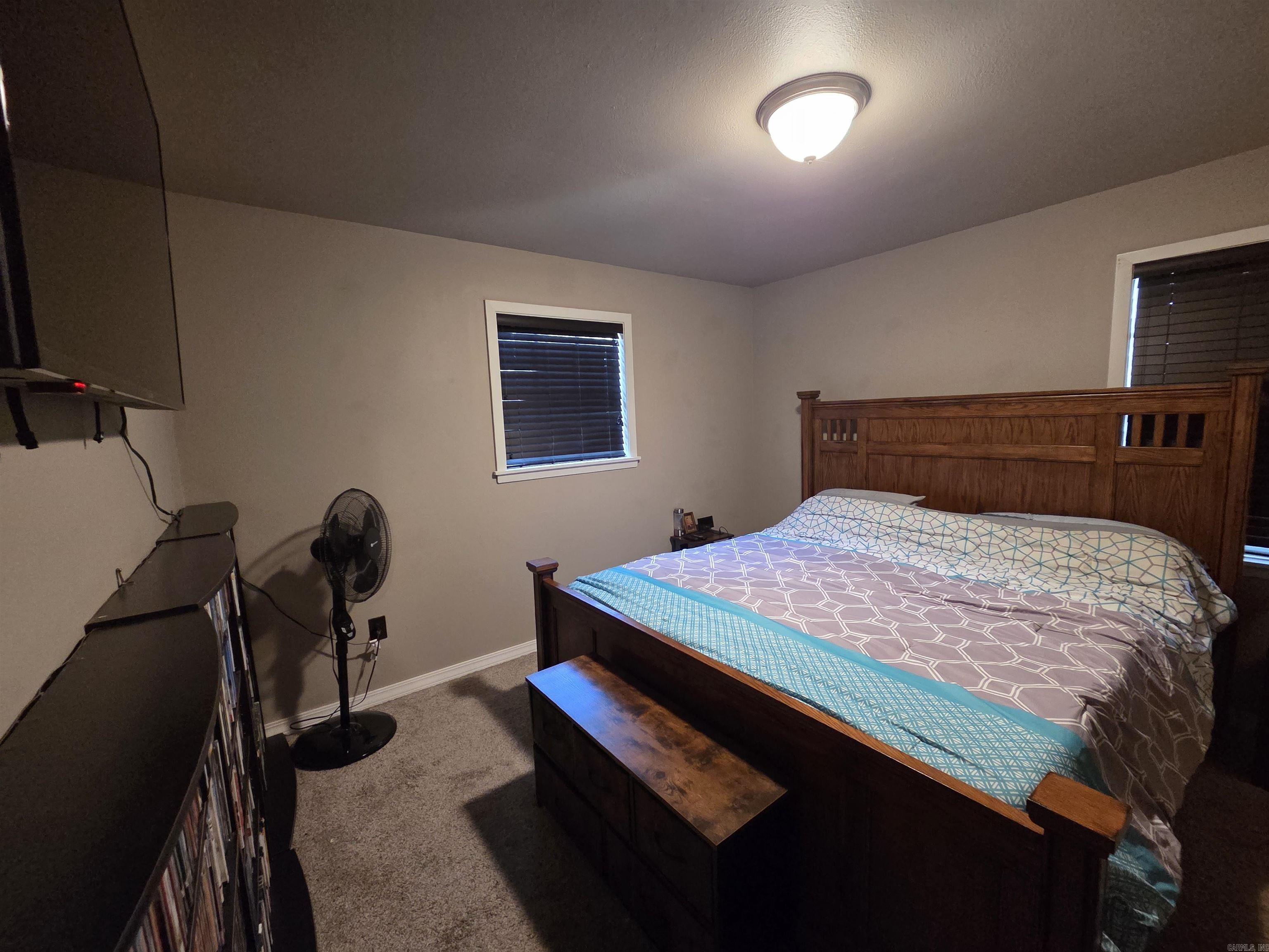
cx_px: 634
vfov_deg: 89.9
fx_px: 477
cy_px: 476
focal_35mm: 13
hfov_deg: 106.2
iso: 1000
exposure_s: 1/60
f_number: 2.2
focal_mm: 2.2
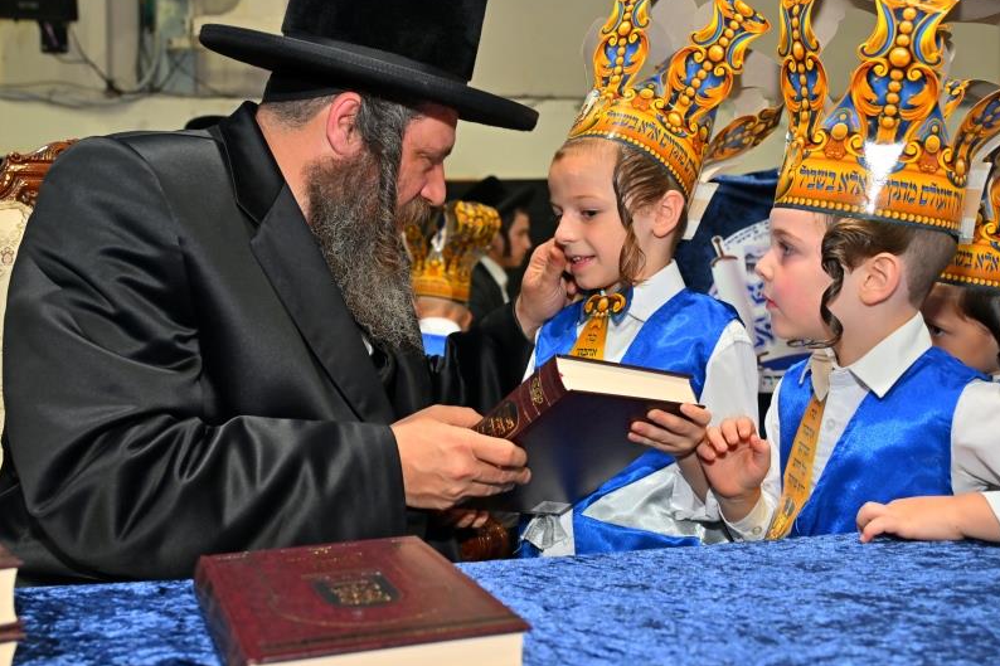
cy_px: 273
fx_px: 1129
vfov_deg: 32.8
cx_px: 462
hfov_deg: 47.7
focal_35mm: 41
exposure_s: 1/200
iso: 500
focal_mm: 31.5
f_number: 4
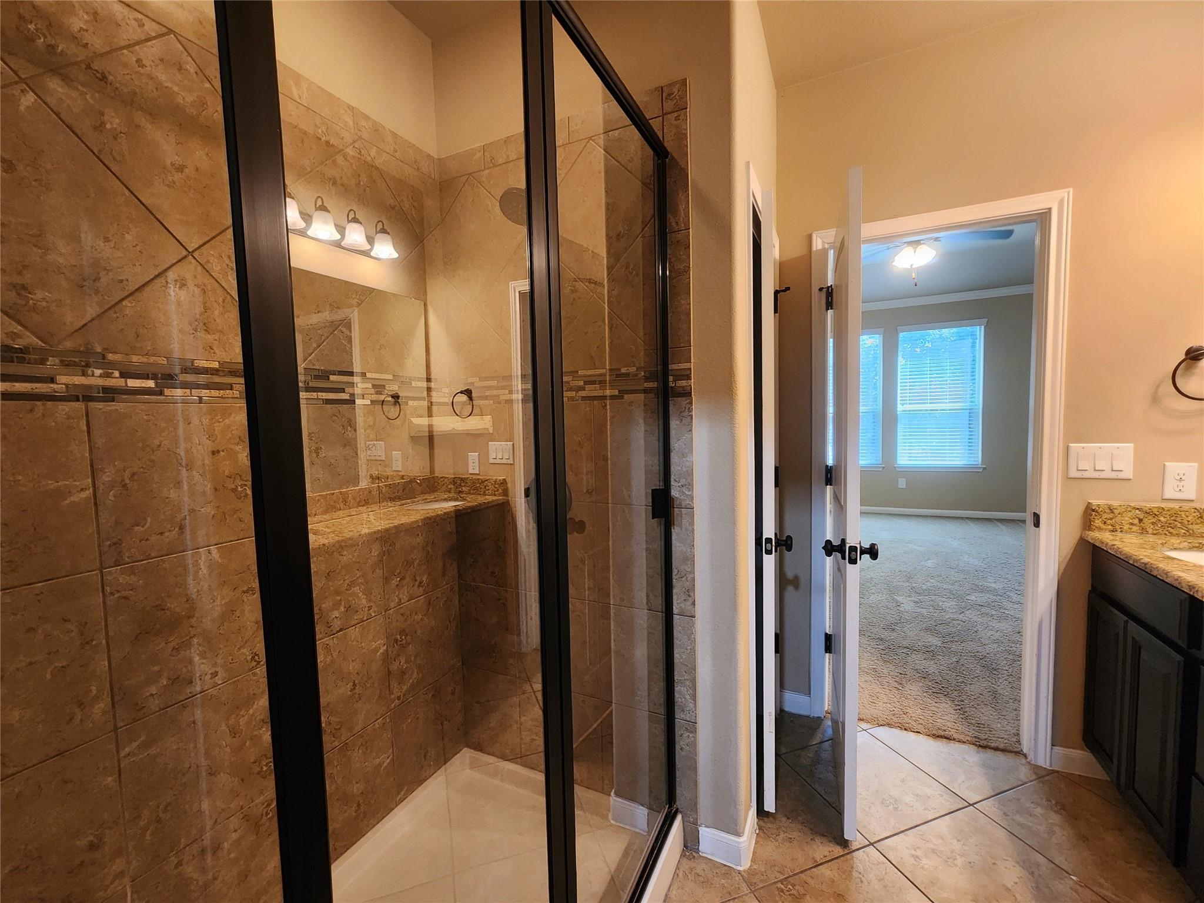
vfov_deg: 89.9
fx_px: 452
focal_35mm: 13
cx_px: 602
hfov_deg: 106.2
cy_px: 452
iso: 320
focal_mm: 2.2
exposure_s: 1/60
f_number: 2.2
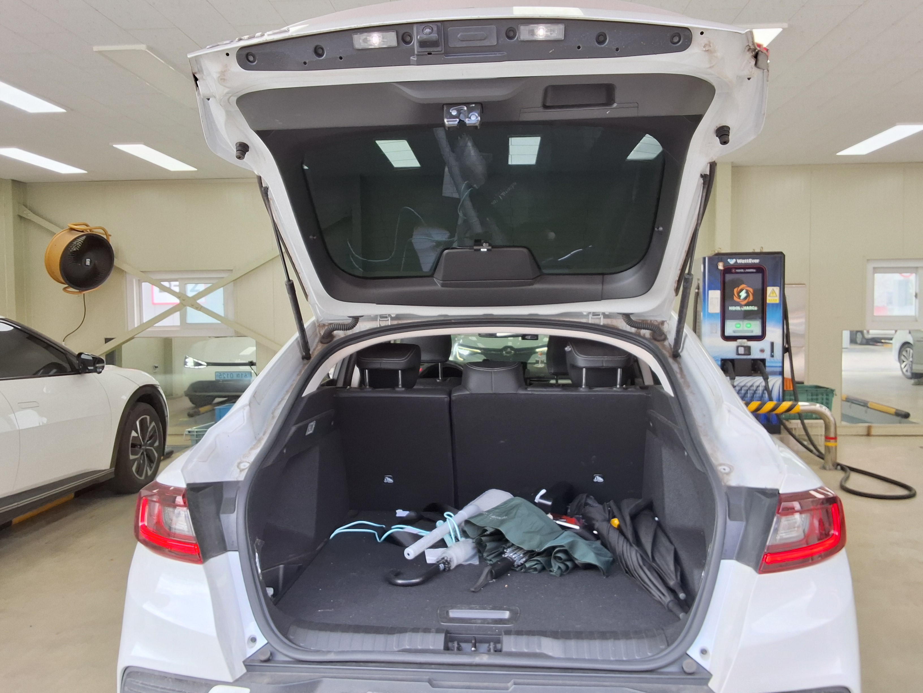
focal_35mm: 28
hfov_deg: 63.4
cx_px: 462
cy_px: 346
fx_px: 747
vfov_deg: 49.7
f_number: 1.9
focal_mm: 2.91
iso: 32
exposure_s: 1/124
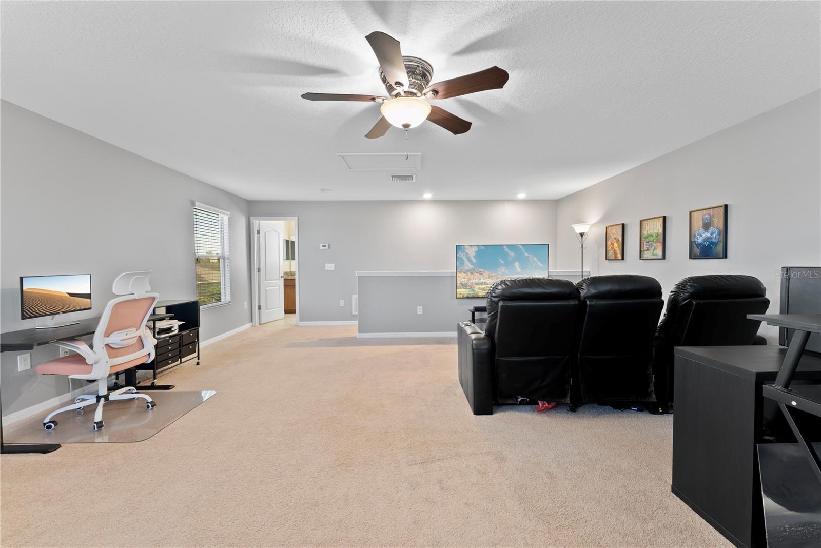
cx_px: 410
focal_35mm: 14
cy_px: 274
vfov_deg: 81.3
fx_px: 319
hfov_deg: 104.2
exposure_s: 5
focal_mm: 14
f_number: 7.1
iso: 250
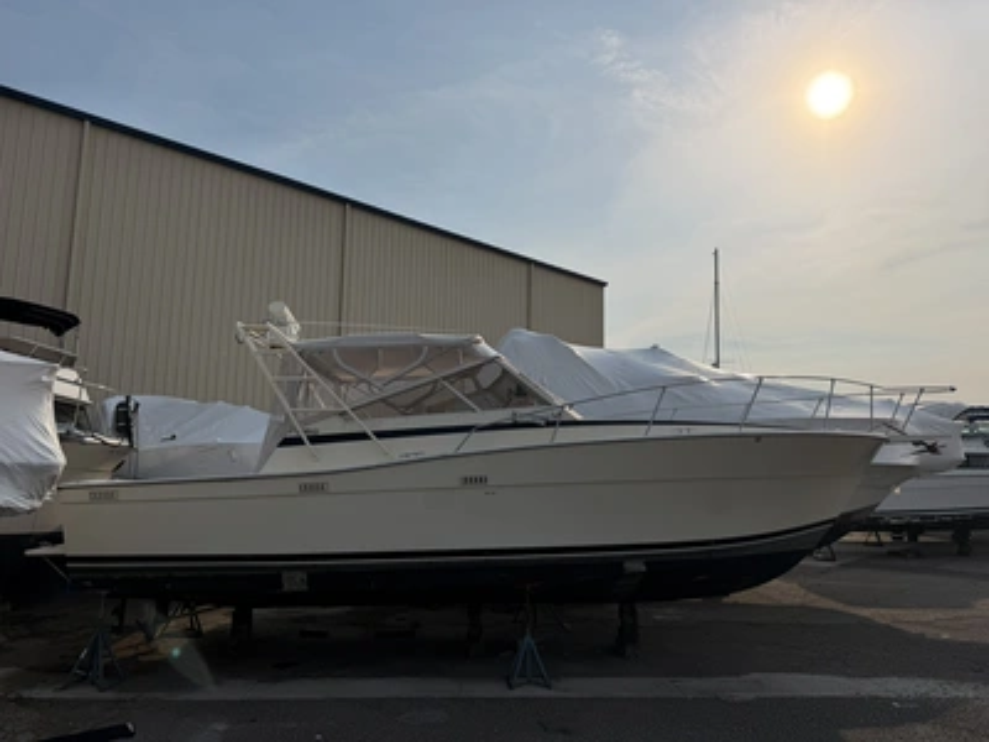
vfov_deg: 56.8
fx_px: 686
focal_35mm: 24
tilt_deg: +8.9
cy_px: 371
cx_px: 494
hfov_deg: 71.6
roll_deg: +0.3
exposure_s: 1/14286
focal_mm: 6.76
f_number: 1.78
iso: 80
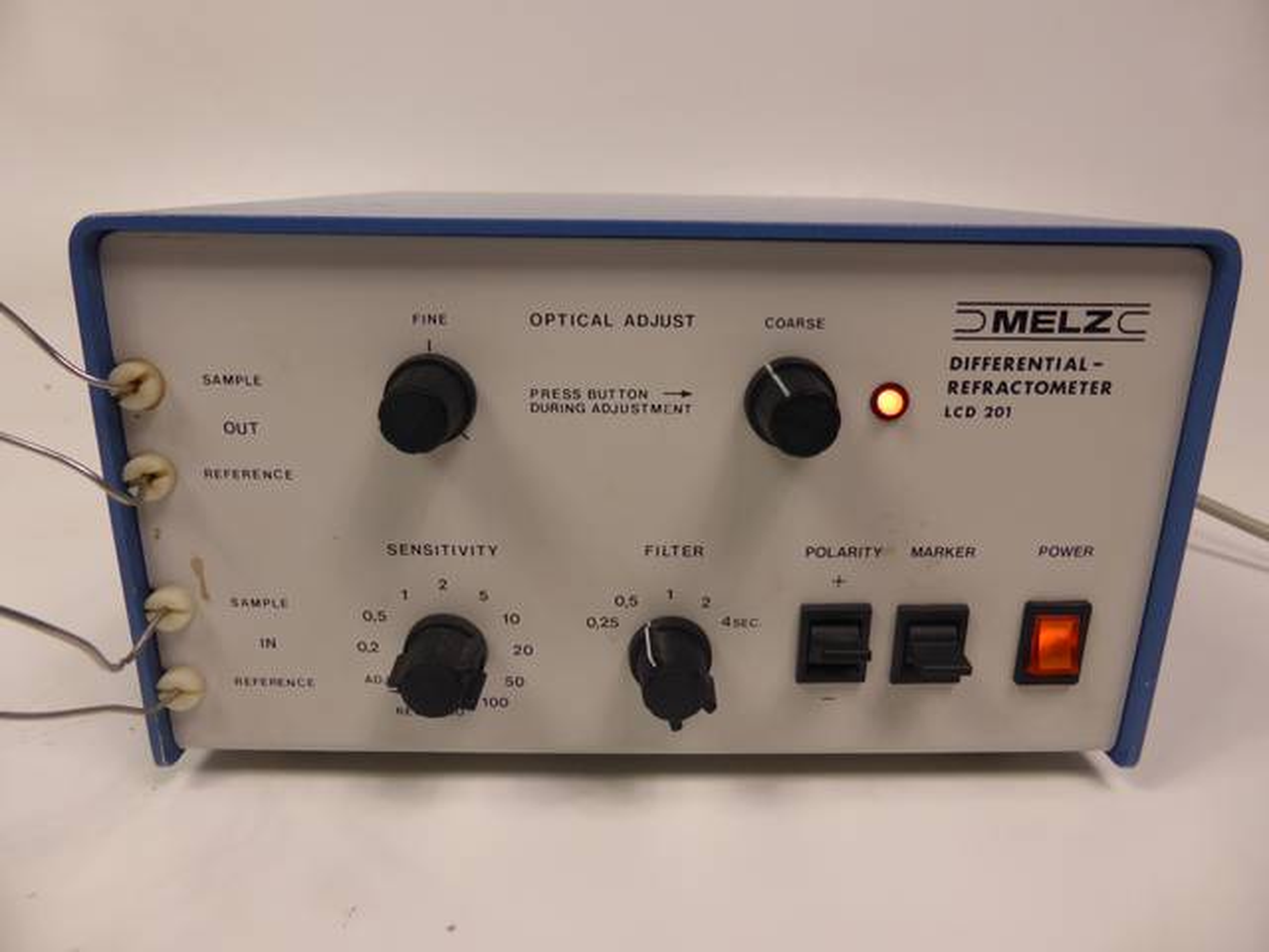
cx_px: 634
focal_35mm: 25
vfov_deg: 54.9
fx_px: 916
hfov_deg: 69.4
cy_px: 476
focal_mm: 4.3
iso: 125
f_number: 3.3
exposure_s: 1/60
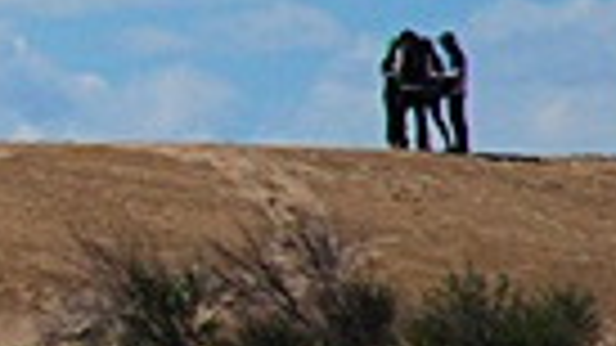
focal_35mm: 1236
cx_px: -994
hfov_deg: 1.7
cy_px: -117
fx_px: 20186
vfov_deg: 1.0
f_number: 6.3
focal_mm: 135
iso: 400
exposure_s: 1/3200
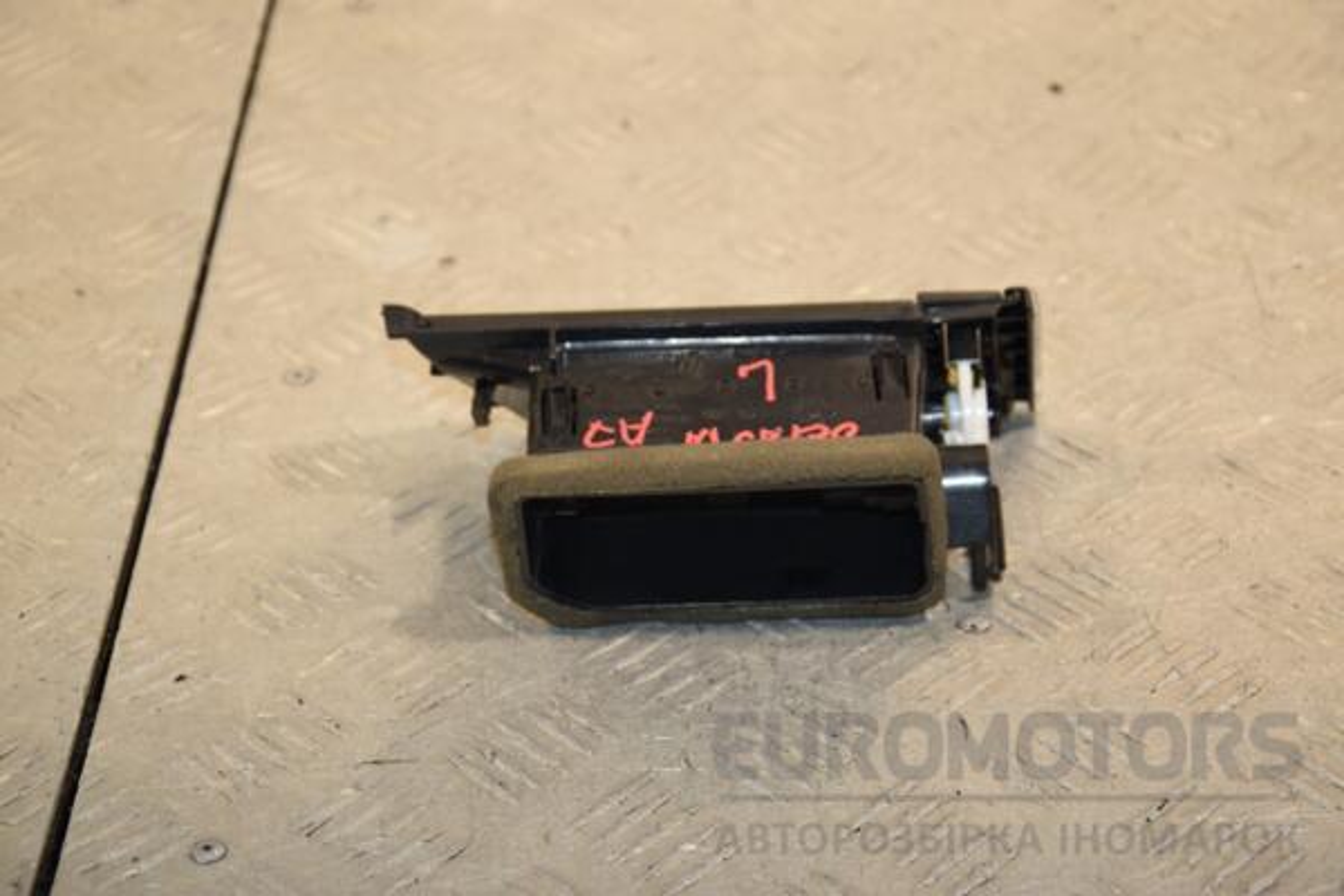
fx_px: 3696
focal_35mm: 99
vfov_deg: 13.8
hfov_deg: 20.6
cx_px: 672
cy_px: 448
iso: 800
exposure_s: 1/200
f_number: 6.3
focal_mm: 66
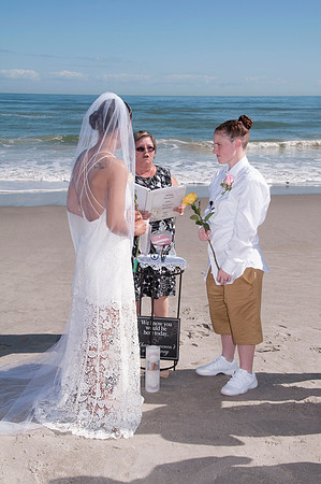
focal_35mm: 48
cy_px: 242
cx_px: 160
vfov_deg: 41.2
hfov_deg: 28.0
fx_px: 643
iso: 100
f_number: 13
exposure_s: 1/250
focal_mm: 32
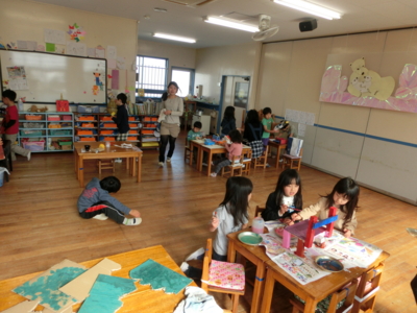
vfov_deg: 56.8
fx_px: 289
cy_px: 156
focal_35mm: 24
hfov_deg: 71.6
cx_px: 208
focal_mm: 4.24
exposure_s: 1/160
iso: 80
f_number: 3
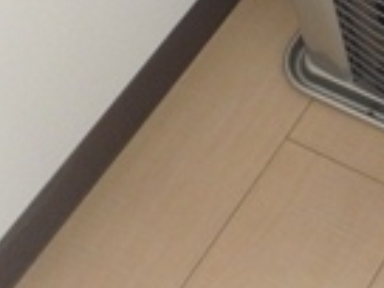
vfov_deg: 14.2
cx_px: 539
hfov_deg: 18.1
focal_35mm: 99
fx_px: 1098
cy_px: -107
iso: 320
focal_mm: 3.7
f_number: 3.5
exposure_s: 1/30
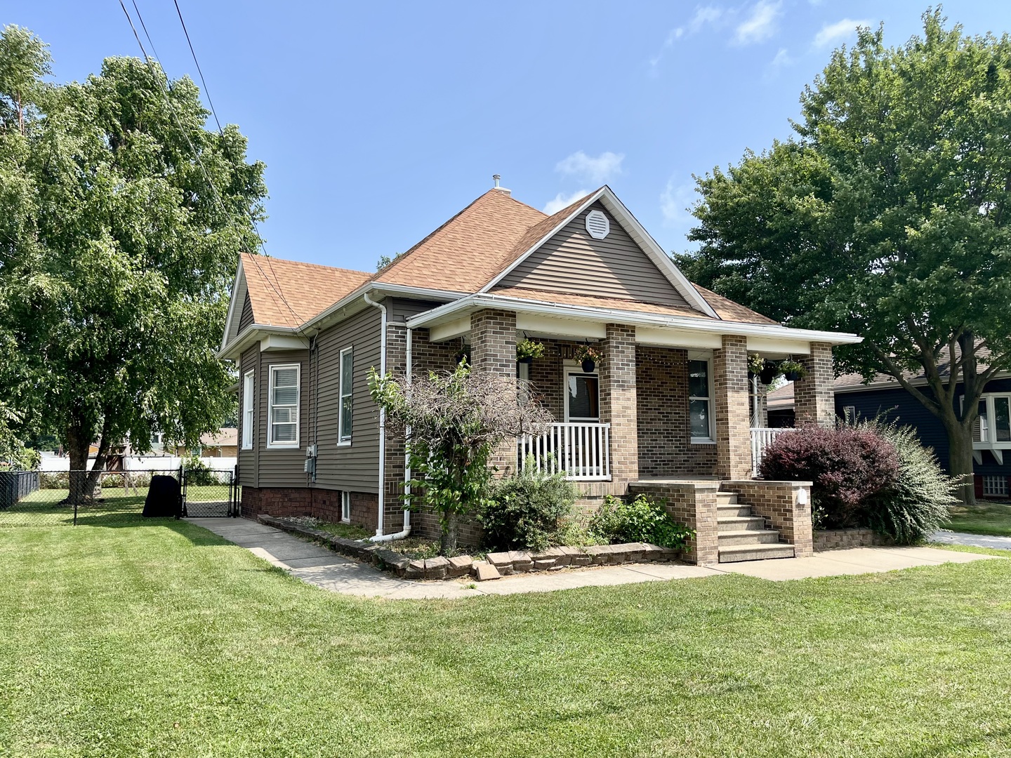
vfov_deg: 53.1
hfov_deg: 67.3
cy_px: 379
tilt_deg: +6.1
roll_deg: +0.5
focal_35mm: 26
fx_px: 759
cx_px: 506
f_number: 1.6
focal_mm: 5.1
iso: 50
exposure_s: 1/2358
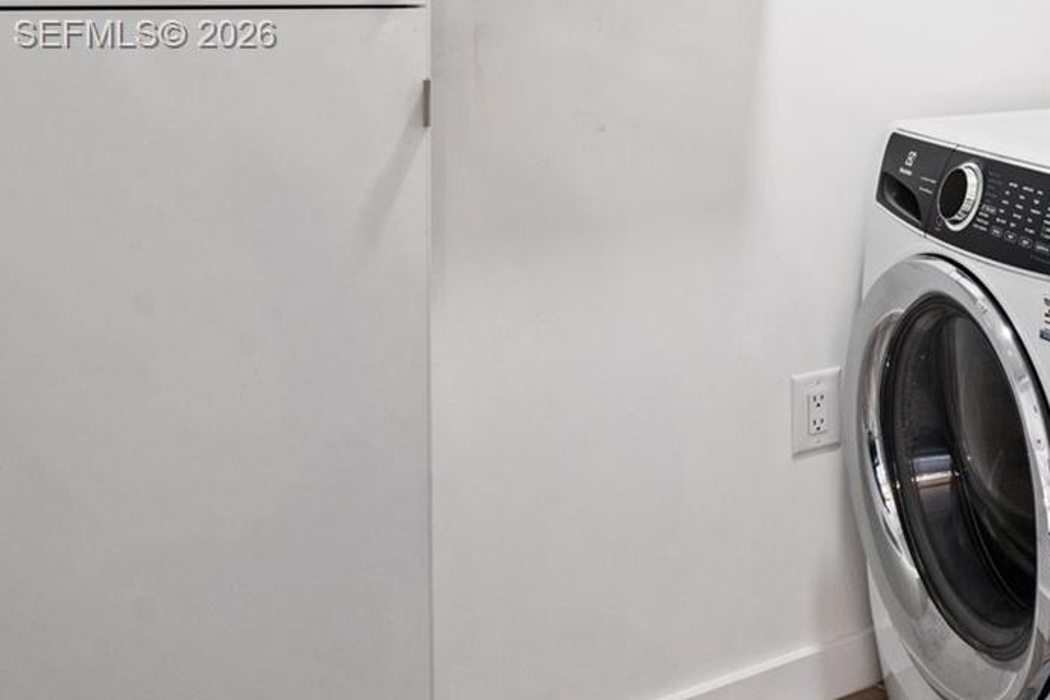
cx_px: 1018
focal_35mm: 37
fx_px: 1079
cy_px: 37
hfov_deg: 45.0
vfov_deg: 33.5
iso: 200
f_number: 8
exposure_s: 1/4
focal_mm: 16
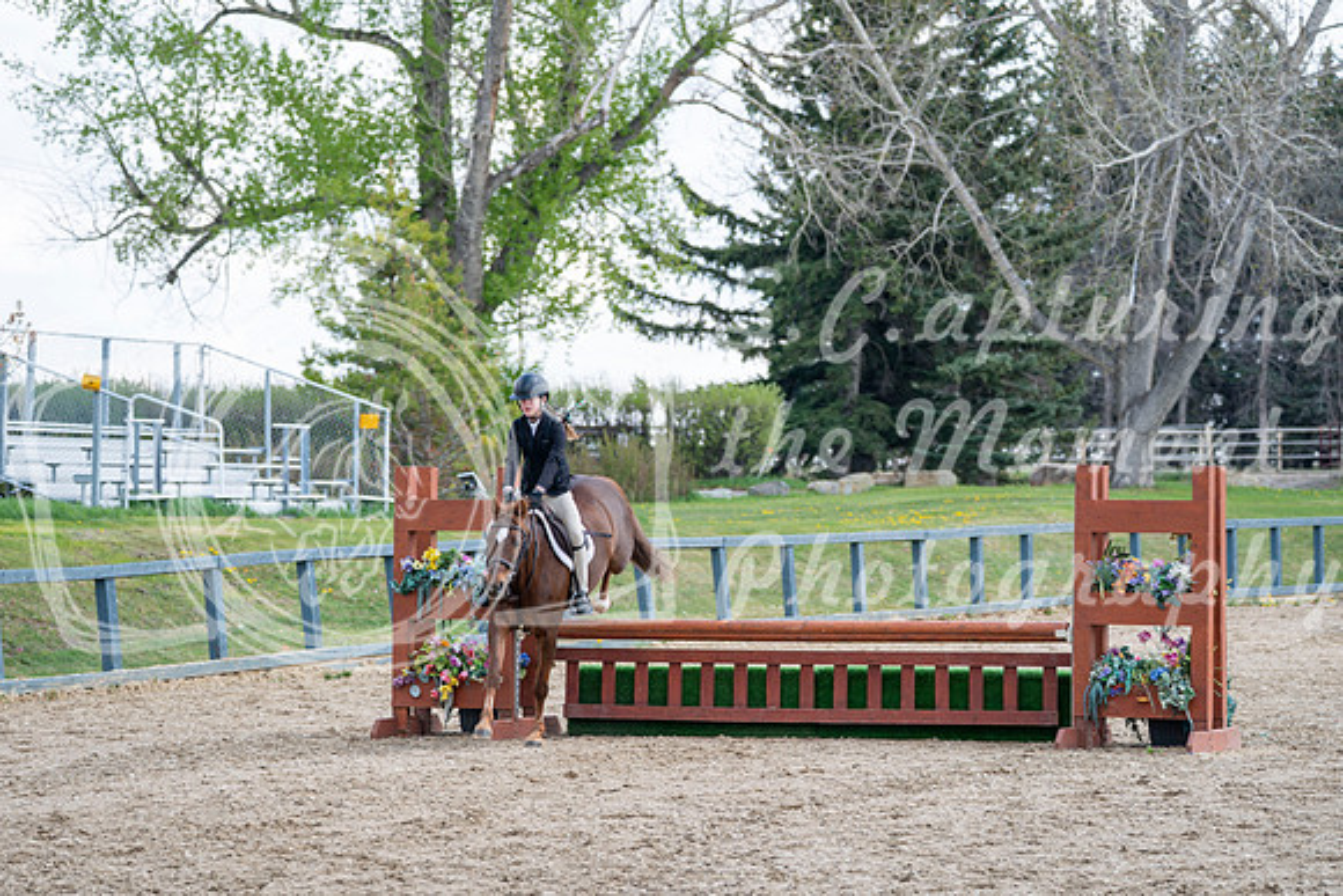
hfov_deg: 12.5
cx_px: 672
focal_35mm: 164
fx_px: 6119
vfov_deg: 8.4
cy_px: 448
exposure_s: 1/200
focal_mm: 164
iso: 125
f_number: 5.6
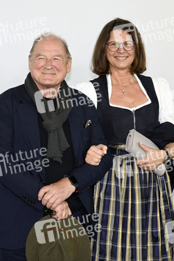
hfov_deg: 23.0
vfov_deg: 34.0
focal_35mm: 59
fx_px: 428
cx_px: 87
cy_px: 130
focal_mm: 59
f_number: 6.3
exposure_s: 1/125
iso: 640
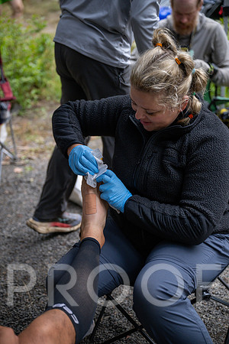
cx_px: 114
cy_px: 172
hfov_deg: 23.8
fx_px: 544
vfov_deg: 35.1
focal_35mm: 57
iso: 1250
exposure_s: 1/640
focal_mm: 57
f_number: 2.8
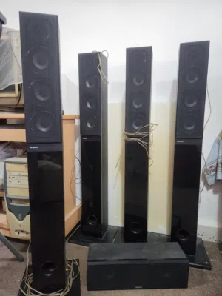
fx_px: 197
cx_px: 111
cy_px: 148
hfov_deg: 58.9
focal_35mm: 23
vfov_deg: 73.9
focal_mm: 5.4
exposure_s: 1/100
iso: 1000
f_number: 1.8
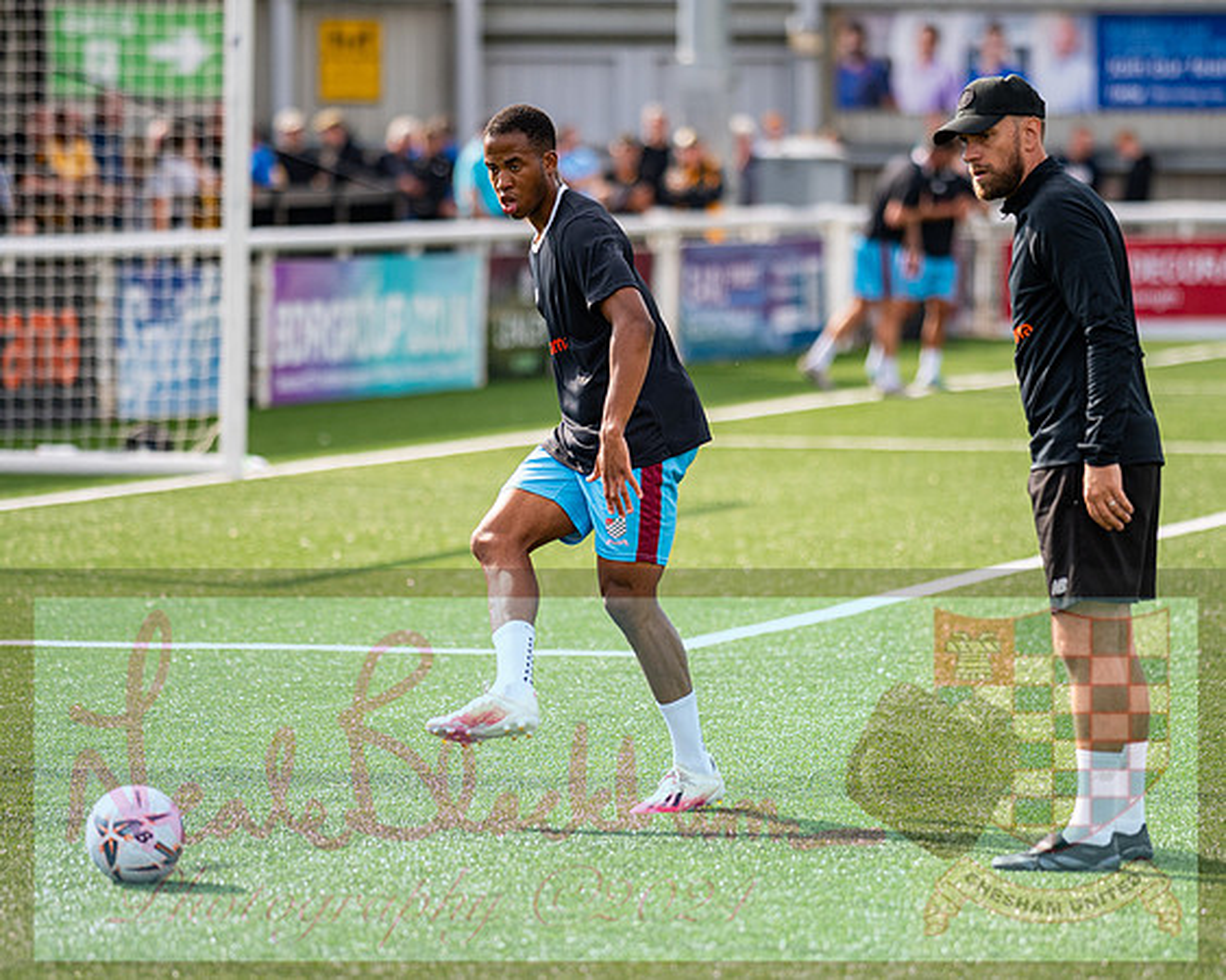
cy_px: 490
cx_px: 646
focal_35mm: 227
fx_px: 8252
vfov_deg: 6.8
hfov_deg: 8.5
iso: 200
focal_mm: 135
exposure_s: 1/5000
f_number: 1.8
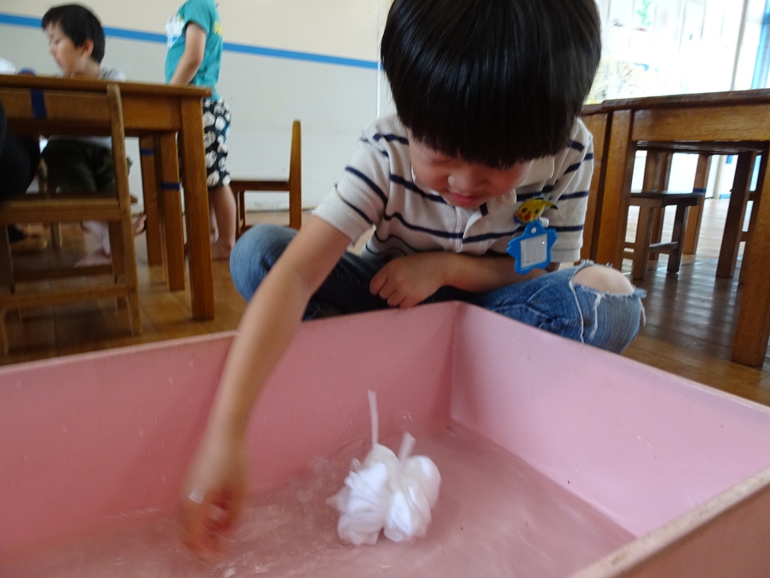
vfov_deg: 56.8
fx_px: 534
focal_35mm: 24
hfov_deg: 71.6
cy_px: 289
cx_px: 385
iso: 125
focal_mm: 4.1
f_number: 3.5
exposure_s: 1/30
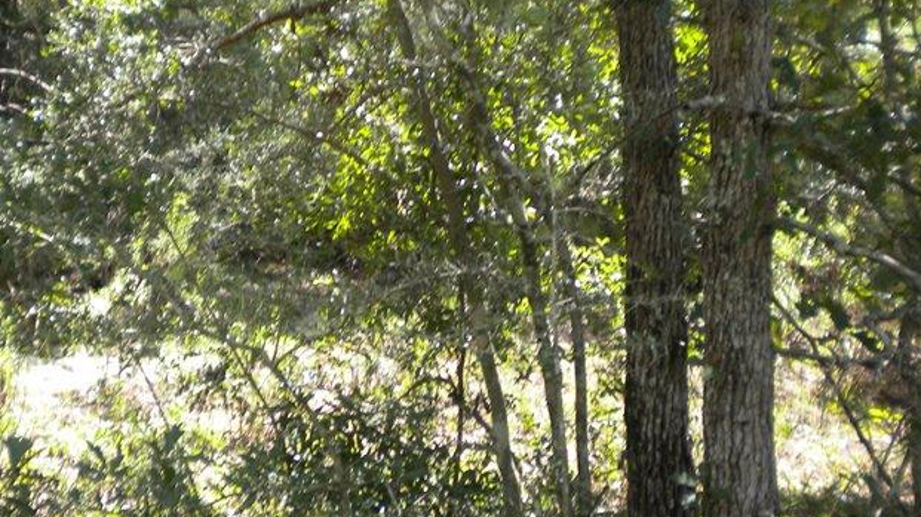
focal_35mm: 56
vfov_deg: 21.3
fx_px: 1367
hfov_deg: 37.1
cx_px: 392
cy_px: 166
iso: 80
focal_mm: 6.3
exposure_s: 1/184
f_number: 3.1
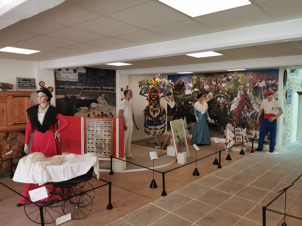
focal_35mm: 27
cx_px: 151
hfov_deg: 65.3
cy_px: 113
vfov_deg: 51.4
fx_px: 236
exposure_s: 1/100
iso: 64
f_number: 1.6
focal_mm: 5.56
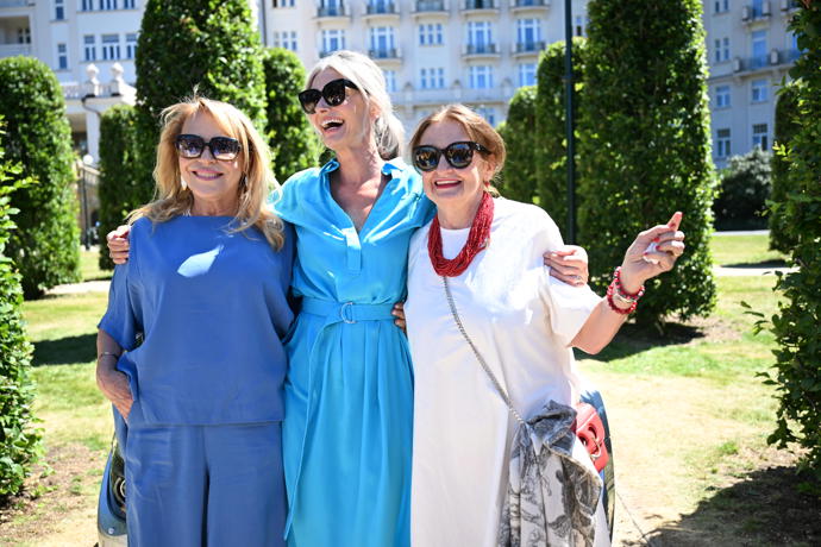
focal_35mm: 30
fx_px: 696
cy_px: 274
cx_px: 410
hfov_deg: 61.1
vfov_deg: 43.0
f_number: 2.8
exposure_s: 1/1250
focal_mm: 30.5
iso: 250
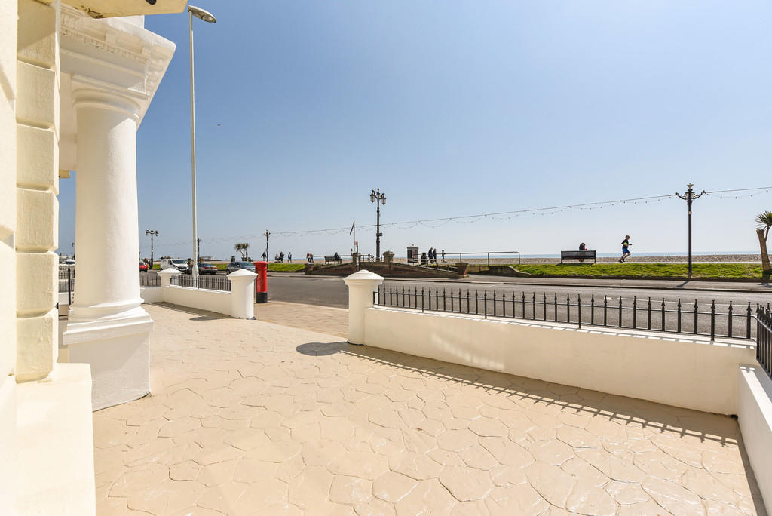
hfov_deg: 104.2
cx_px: 386
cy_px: 258
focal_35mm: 14
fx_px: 300
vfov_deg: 81.3
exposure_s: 1/3200
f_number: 8
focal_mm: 14
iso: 320
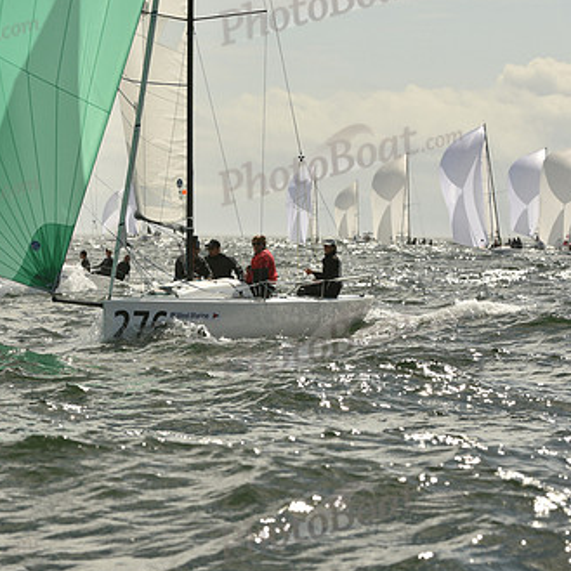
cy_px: 275
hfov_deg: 5.8
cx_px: 130
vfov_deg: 5.8
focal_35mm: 300
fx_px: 5599
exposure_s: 1/1600
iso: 320
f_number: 9
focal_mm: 200
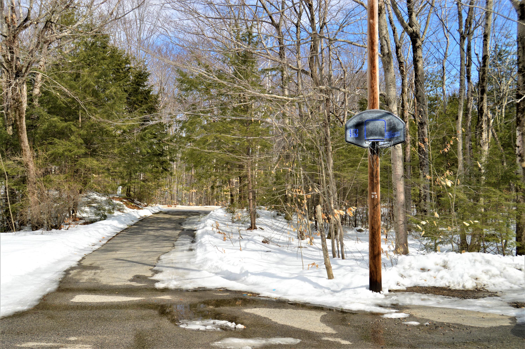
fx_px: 524
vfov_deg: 36.8
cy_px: 174
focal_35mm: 36
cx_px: 262
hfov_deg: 53.2
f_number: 9
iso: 100
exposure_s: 1/320
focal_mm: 24
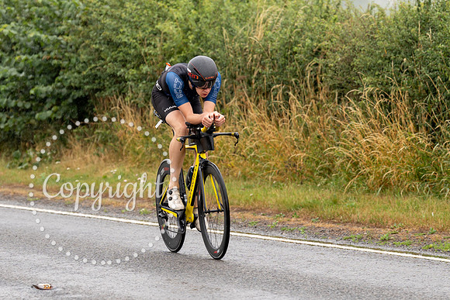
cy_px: 109
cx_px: 227
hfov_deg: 8.5
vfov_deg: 5.7
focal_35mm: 243
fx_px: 3033
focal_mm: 137
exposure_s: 1/400
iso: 250
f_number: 3.5
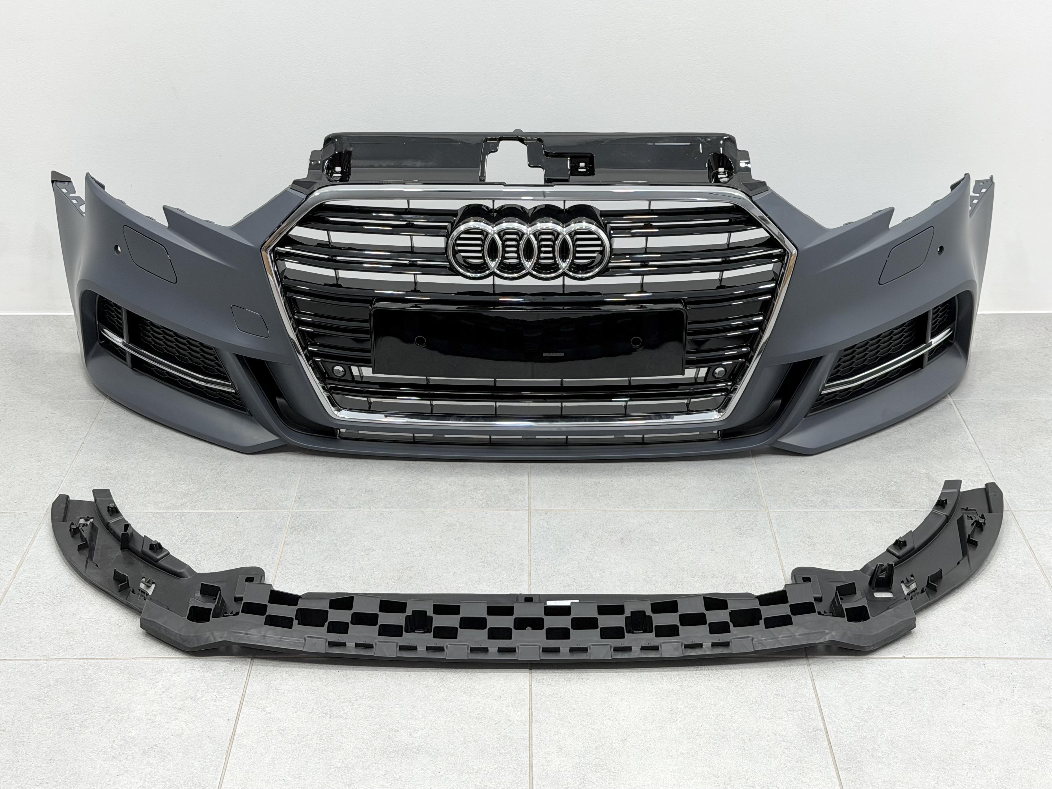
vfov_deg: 30.3
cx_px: 526
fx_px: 1459
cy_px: 394
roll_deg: +0.6
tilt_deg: -26.3
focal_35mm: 48
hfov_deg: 39.7
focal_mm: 6.76
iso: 50
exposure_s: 1/175
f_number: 1.78
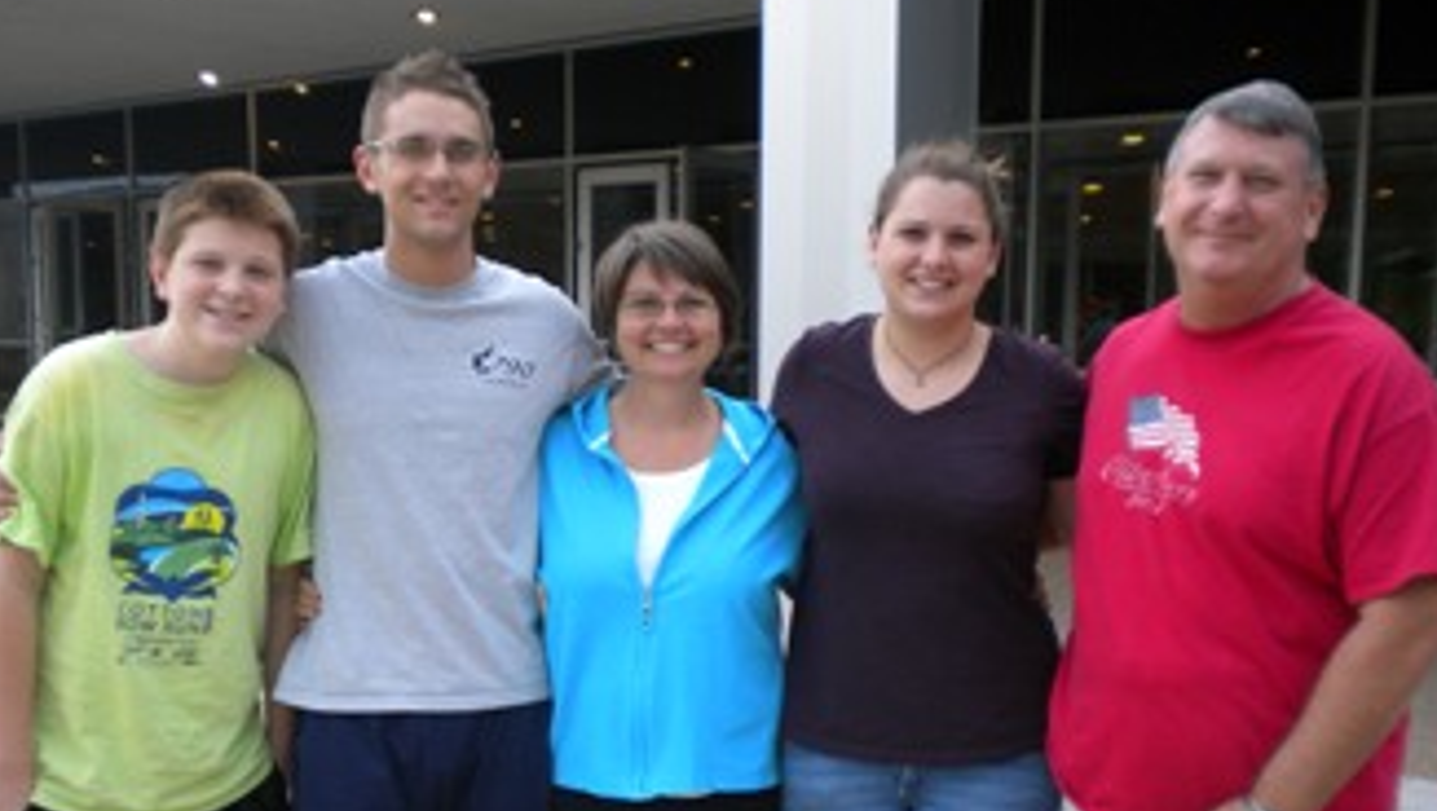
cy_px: 538
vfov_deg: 27.6
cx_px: 652
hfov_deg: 47.3
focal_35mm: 43
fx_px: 1640
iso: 148
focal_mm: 6.3
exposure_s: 1/62
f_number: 3.1
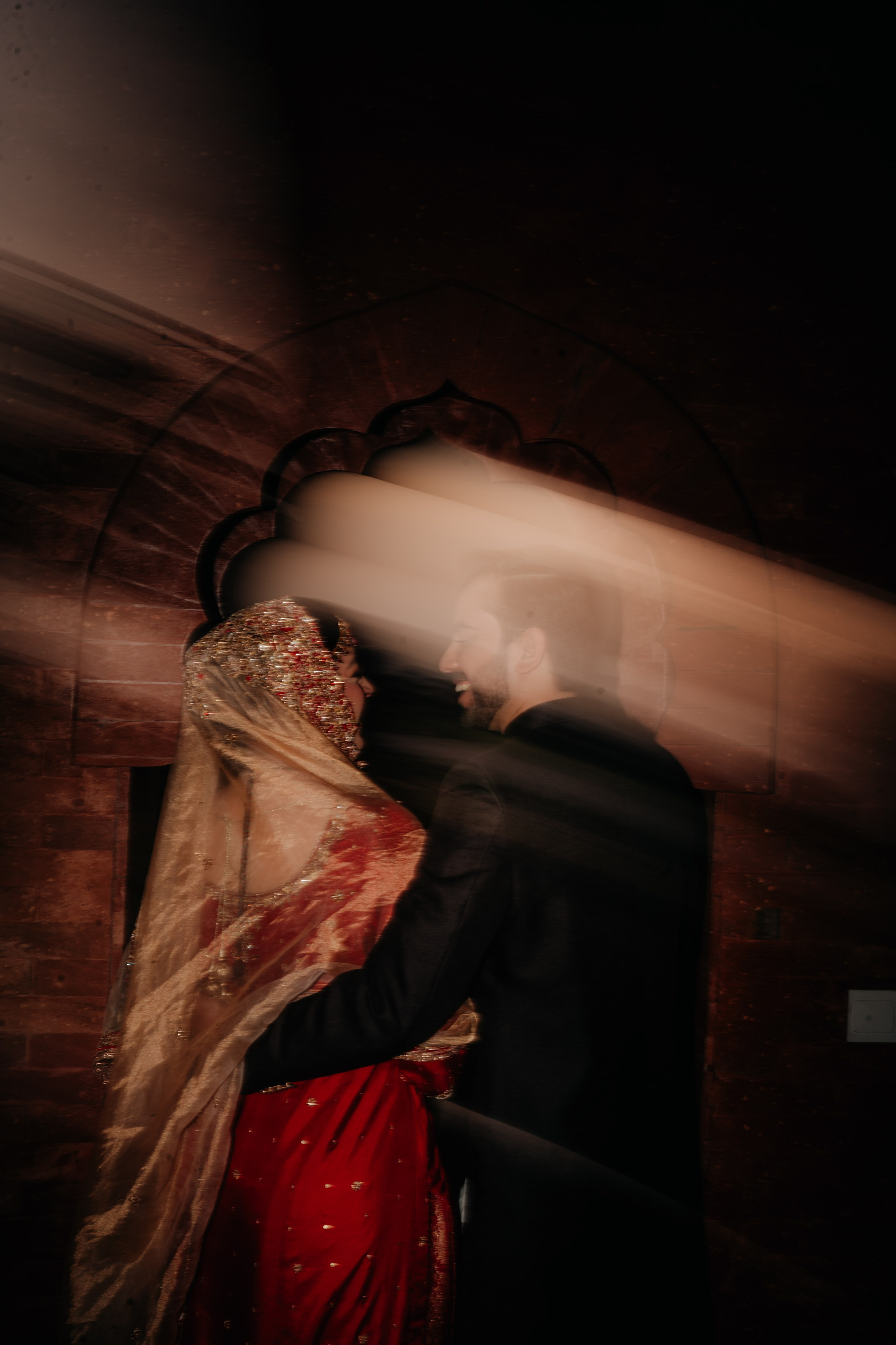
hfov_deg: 37.9
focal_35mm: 35
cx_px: 448
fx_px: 1307
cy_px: 672
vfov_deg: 54.4
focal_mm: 35
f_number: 16
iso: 50
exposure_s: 1/10
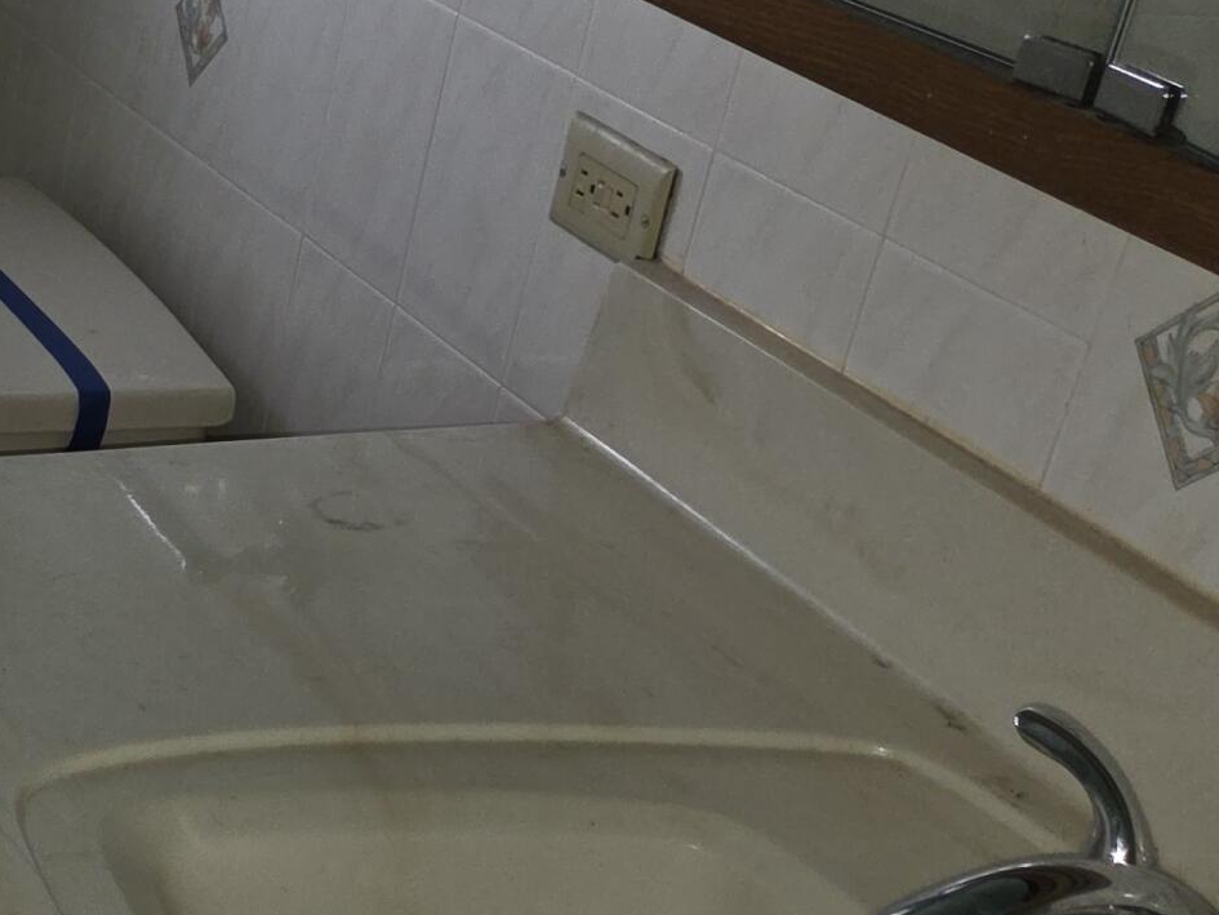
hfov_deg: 22.3
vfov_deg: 20.0
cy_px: 724
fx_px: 2571
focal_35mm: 73
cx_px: -582
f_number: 1.8
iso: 100
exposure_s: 1/40
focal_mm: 5.4
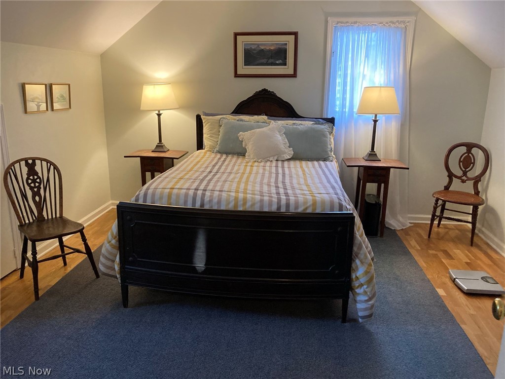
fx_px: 408
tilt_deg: -12.5
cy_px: 190
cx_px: 252
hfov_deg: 63.4
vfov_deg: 49.7
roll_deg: +0.0
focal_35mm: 28
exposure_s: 1/60
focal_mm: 3.99
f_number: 1.8
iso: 250
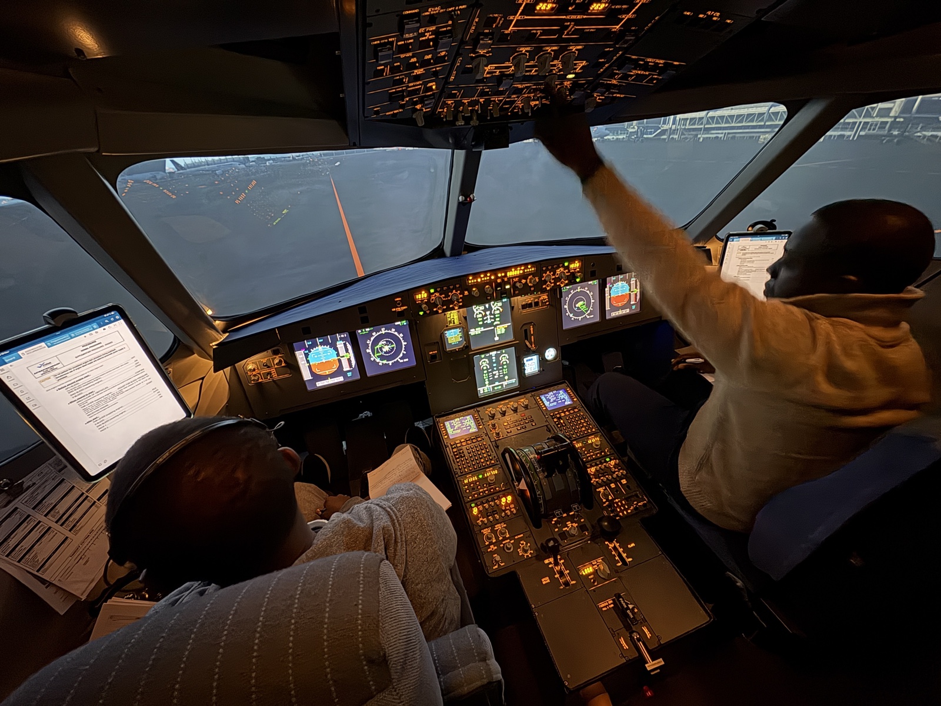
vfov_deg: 85.7
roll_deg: +4.7
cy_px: 353
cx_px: 470
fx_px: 381
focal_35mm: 14
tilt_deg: -33.8
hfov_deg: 102.1
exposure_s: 1/11
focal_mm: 2.22
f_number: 2.2
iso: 1250
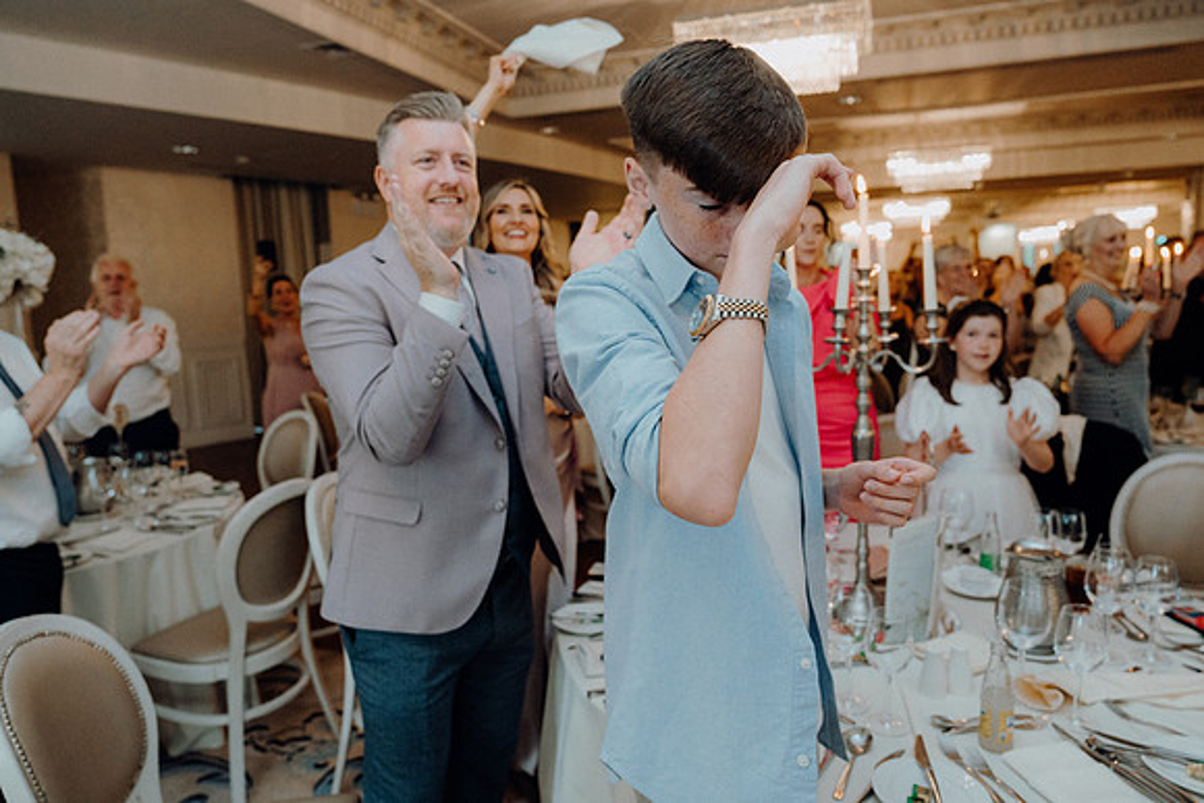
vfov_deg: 53.2
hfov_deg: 73.7
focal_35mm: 24
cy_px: 402
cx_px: 602
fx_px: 803
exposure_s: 1/160
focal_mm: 24
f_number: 3.5
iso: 2500
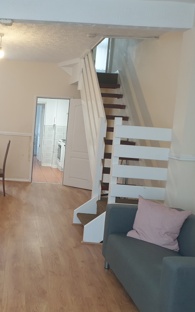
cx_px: 4
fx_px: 315
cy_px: 156
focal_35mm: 37
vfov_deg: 52.7
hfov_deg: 32.0
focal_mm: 4.3
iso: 320
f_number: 2.4
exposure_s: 1/33
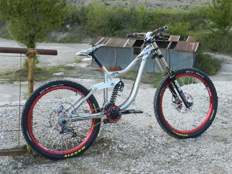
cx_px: 116
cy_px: 87
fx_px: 355
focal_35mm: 53
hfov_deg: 36.2
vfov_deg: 27.5
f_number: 4.4
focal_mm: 9.4
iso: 160
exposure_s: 1/80
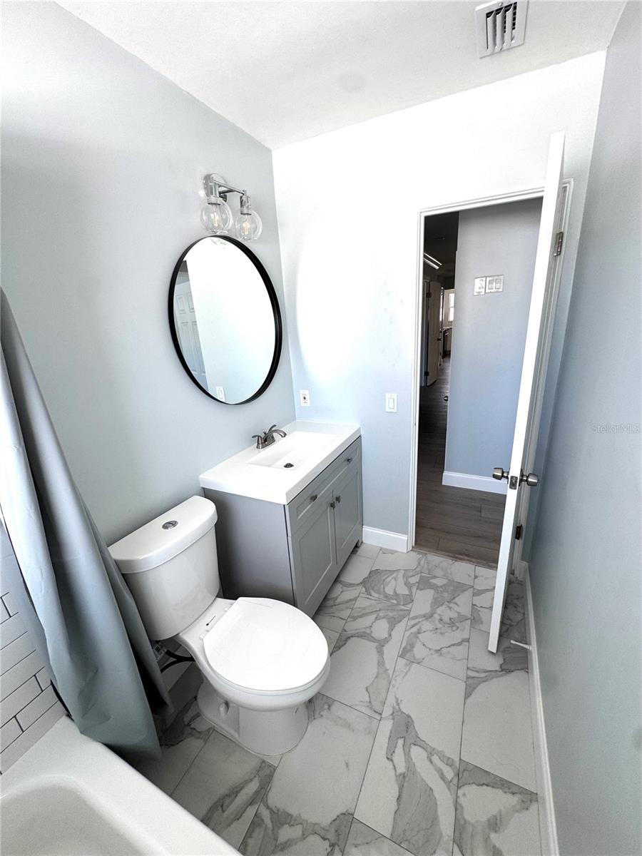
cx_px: 321
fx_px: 346
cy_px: 428
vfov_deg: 102.1
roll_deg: +4.0
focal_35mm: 14
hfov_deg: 85.7
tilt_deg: -18.3
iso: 64
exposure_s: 1/99
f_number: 2.2
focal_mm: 2.22
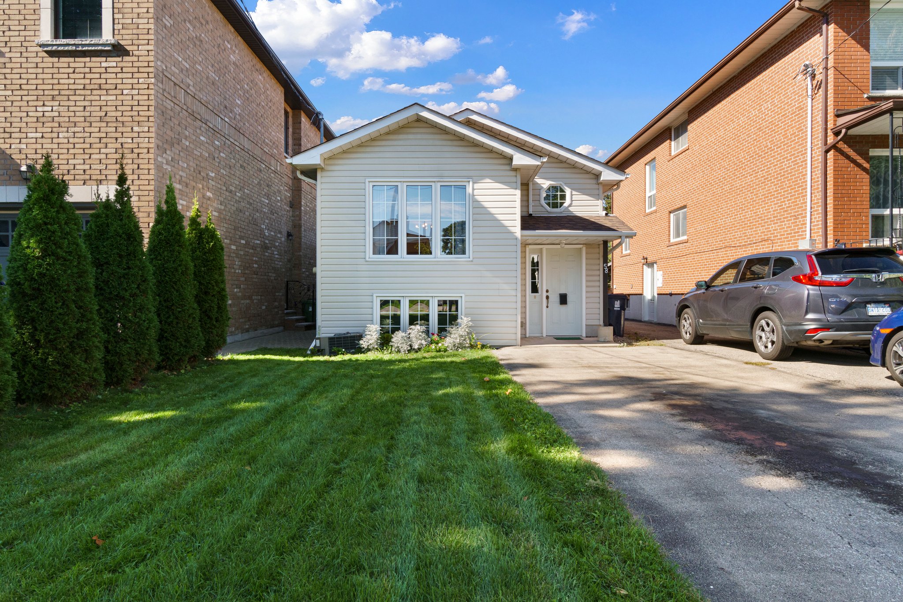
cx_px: 452
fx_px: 489
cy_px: 301
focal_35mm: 20
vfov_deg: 63.2
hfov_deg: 85.4
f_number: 10
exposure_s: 1/125
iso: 640
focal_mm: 13
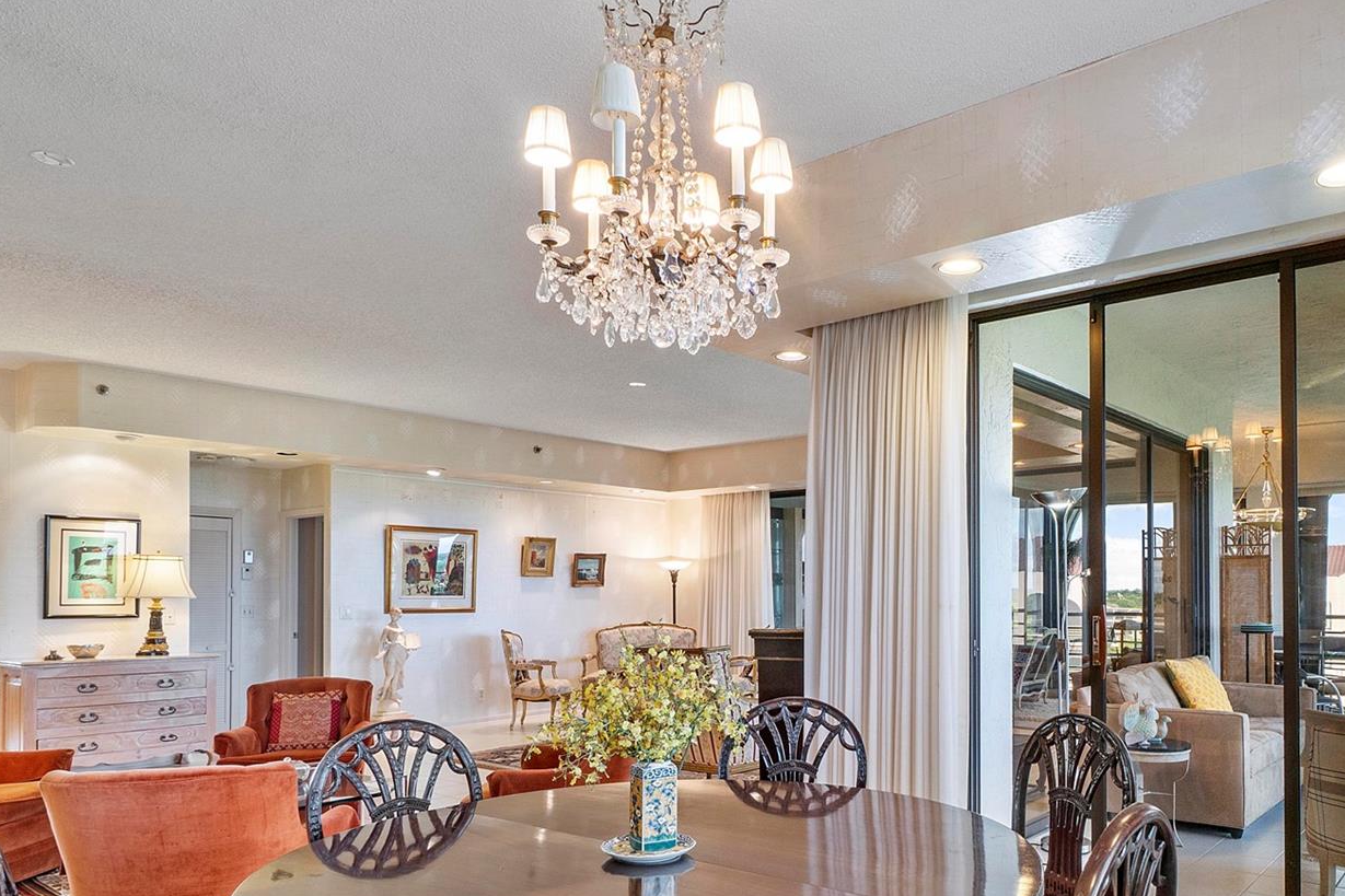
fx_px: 934
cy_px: 586
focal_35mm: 25
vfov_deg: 50.5
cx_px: 830
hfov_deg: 70.5
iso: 200
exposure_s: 1.3
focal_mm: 10
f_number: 11
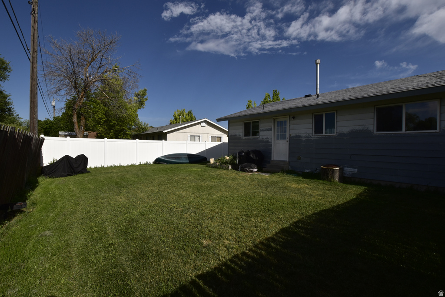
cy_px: 148
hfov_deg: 100.4
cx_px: 222
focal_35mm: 15
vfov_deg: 77.3
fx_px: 185
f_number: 11
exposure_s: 1/500
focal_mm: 10
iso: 280
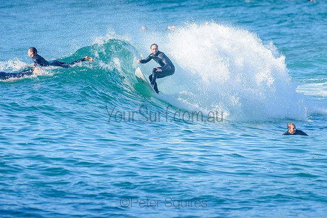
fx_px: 5567
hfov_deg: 3.4
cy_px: 90
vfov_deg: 2.2
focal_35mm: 613
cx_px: 200
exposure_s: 1/2000
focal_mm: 500
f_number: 5.6
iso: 320
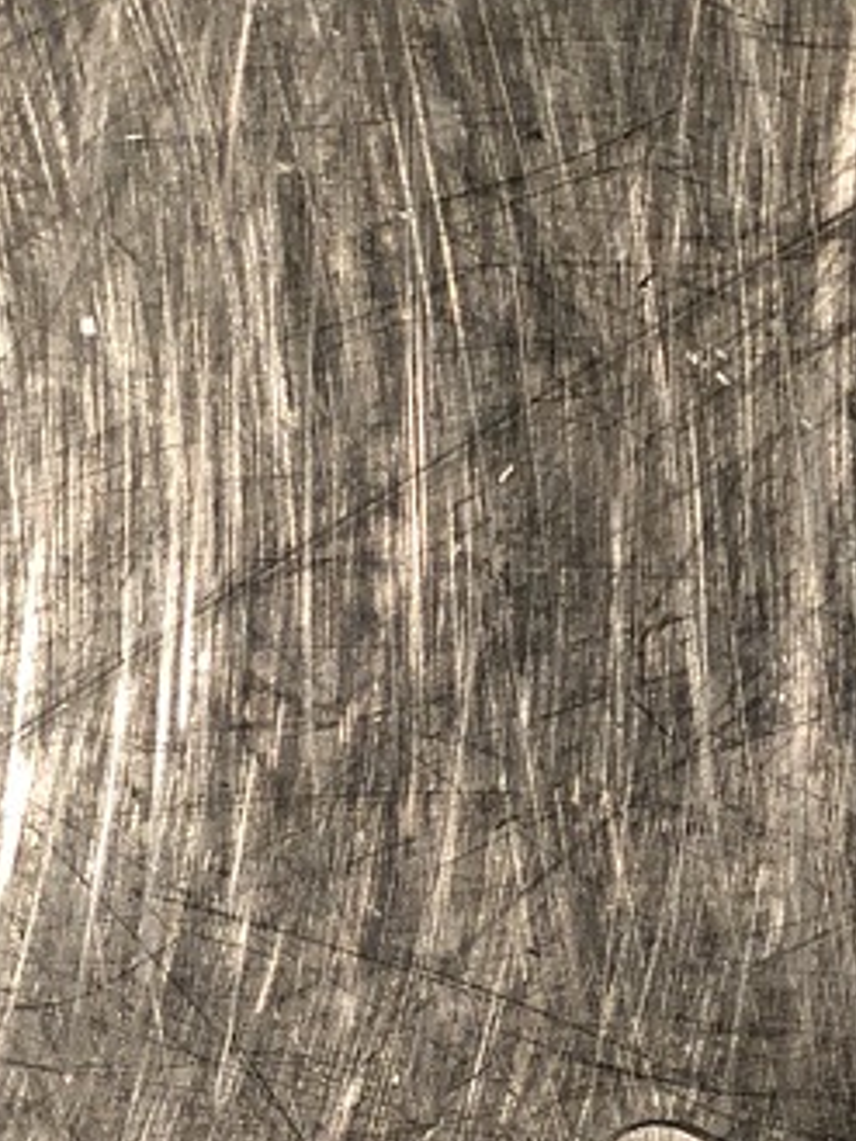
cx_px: 558
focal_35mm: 162
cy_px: 1672
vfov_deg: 11.7
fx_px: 5338
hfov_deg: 9.2
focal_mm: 6
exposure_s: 1/50
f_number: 2.4
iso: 64
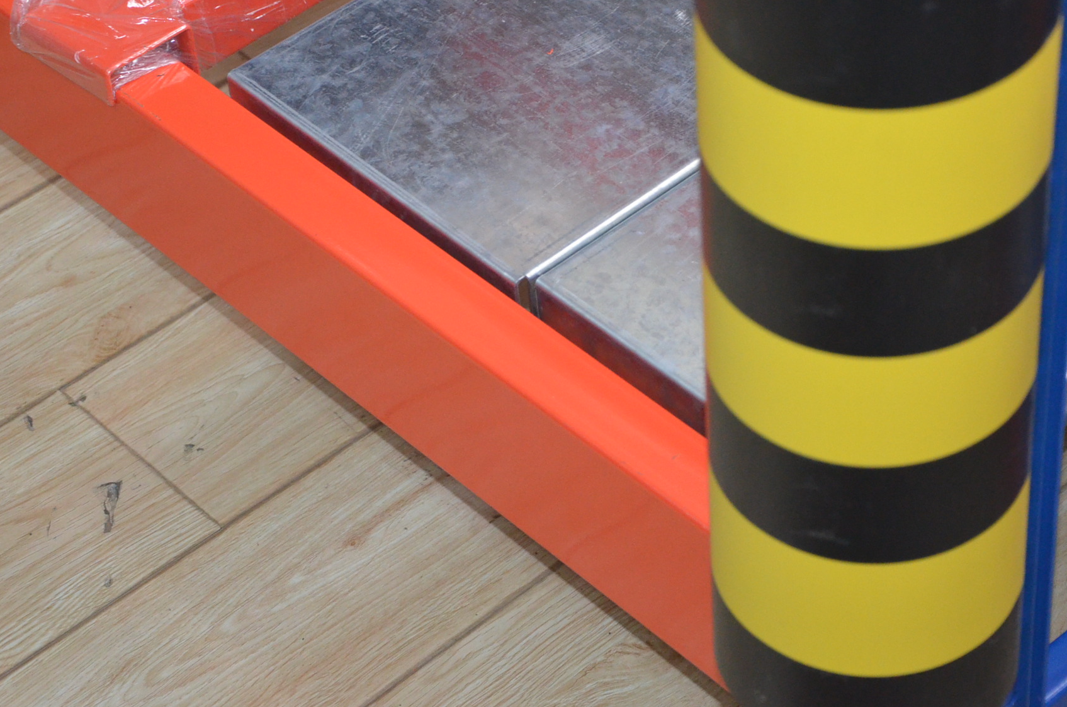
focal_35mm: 109
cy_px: 254
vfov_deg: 12.5
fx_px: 3224
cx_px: 611
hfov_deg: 18.8
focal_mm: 50
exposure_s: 1/60
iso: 2500
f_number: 5
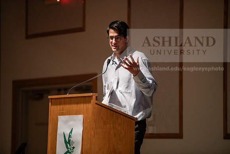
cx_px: 115
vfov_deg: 7.6
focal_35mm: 180
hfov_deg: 11.4
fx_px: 1150
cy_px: 77
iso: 3200
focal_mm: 180
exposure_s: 1/200
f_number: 2.8
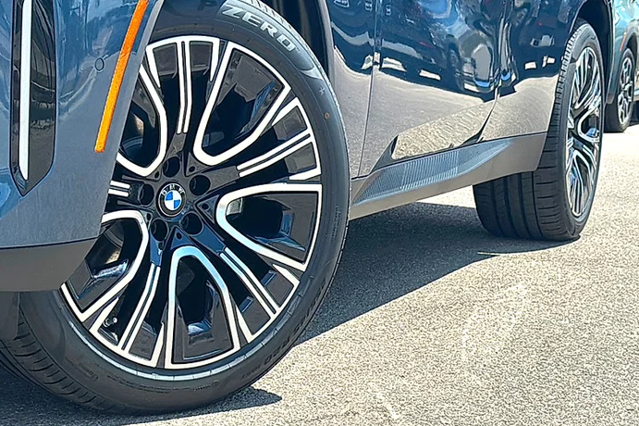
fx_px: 1384
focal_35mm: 78
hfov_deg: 26.0
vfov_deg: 17.5
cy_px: 213
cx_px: 322
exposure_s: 1/4219
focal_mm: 6.86
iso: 80
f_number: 1.78
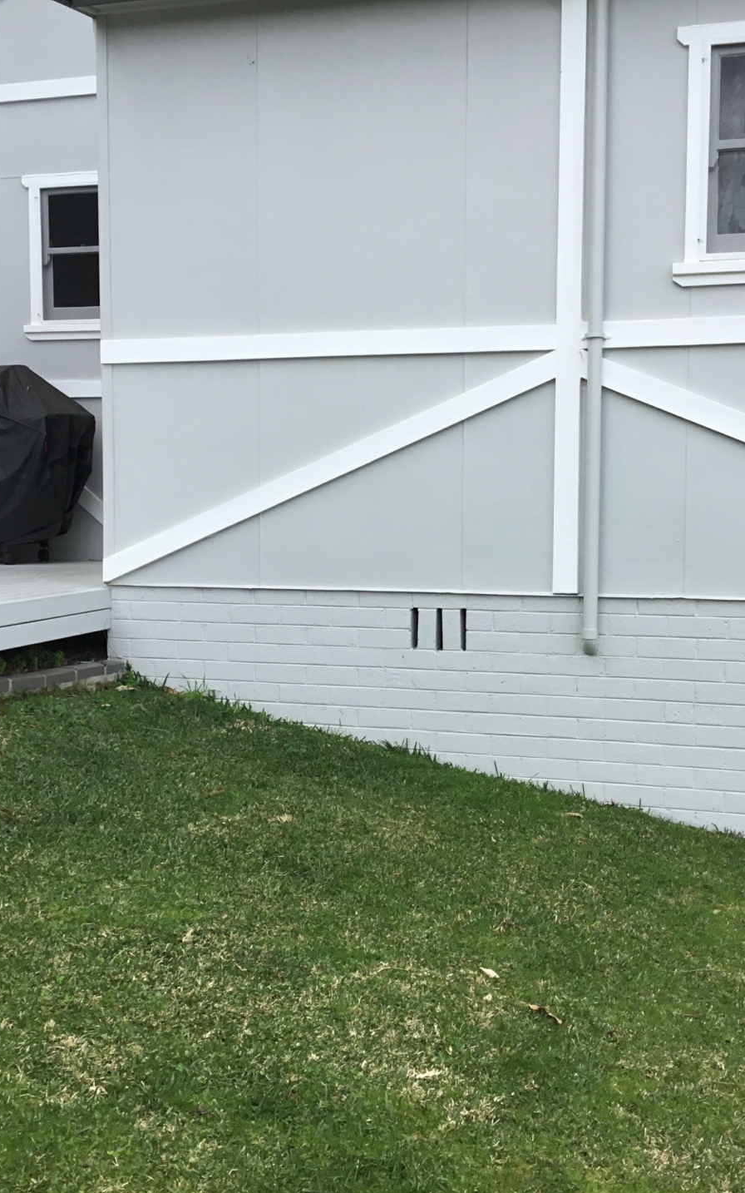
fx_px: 1430
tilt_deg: -3.3
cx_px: 360
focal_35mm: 44
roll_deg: +0.1
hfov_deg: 29.2
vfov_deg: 45.3
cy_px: 598
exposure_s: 1/379
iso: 25
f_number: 2.4
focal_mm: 3.3
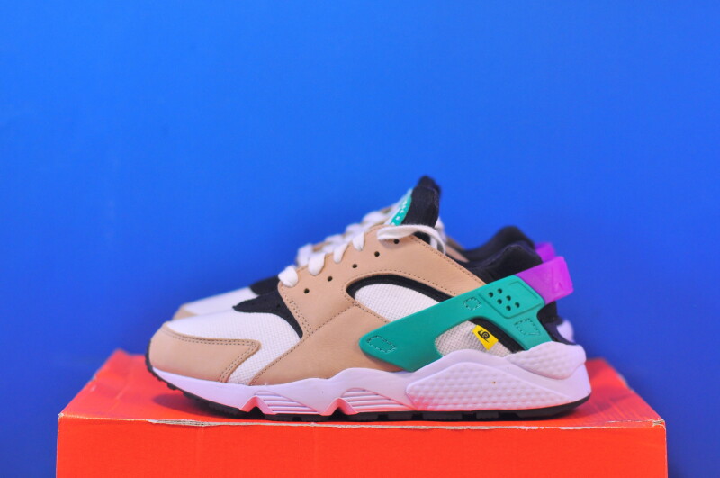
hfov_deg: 27.0
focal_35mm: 75
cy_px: 239
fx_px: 1498
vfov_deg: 18.1
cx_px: 360
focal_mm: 50
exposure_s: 1/320
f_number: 2.5
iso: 250
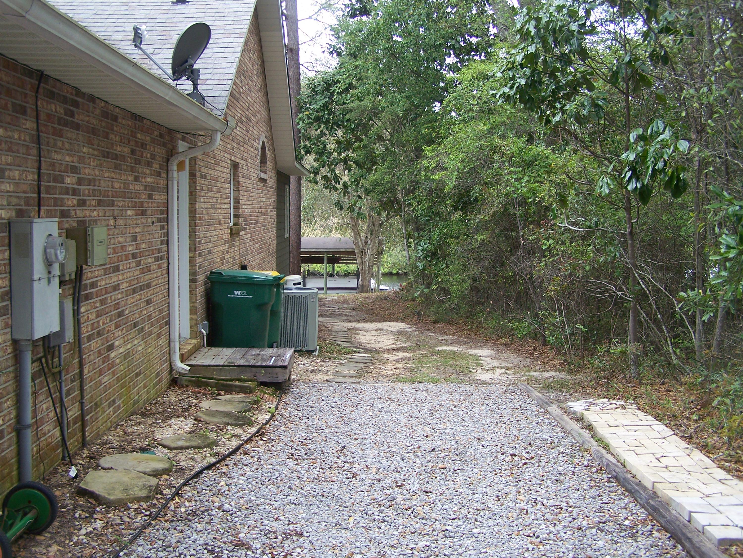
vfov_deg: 37.8
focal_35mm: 38
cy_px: 279
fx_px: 816
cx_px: 372
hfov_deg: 48.9
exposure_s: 1/125
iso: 80
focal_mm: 6.3
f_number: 2.8
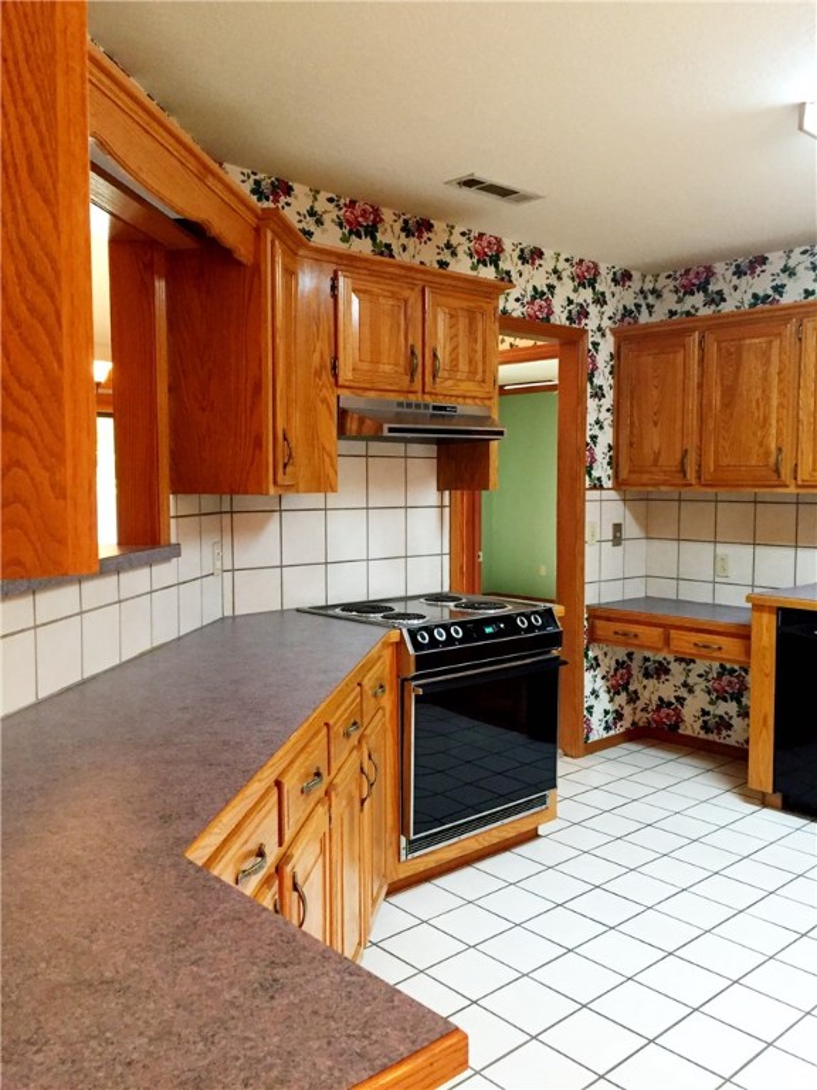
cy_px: 545
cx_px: 408
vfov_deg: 61.7
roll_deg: +0.3
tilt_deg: -4.4
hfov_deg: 48.2
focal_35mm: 29
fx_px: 913
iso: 160
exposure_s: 1/30
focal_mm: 4.15
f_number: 2.2
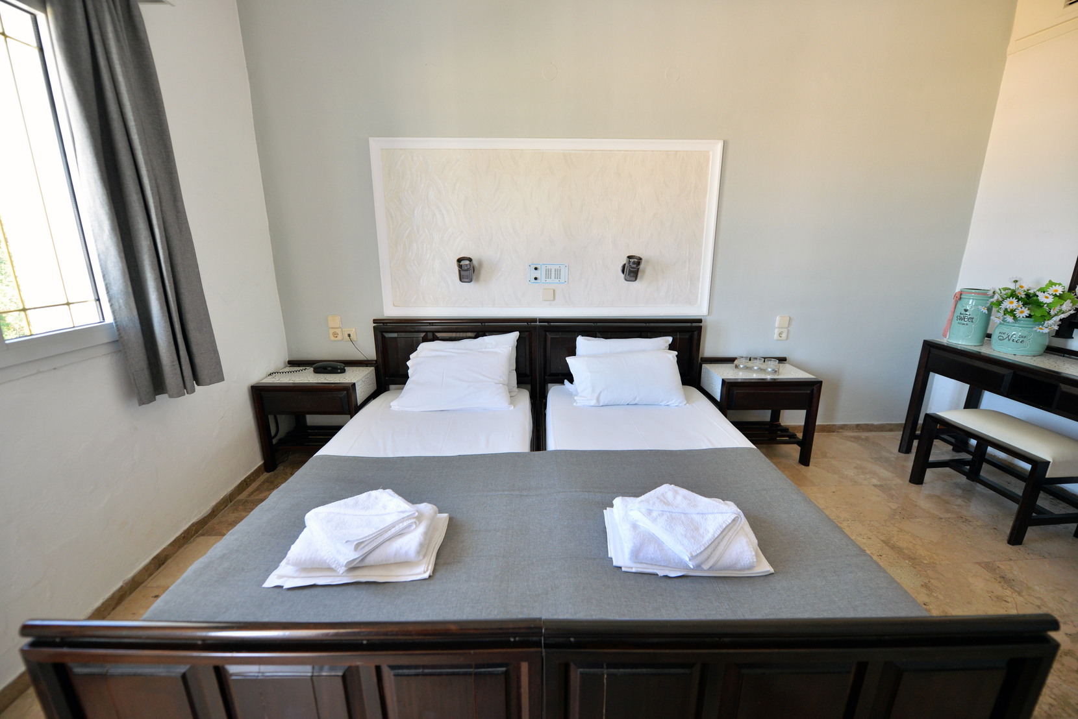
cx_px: 539
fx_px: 419
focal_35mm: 14
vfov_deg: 81.3
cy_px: 360
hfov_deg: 104.2
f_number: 3.2
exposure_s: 1/160
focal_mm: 14
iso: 640
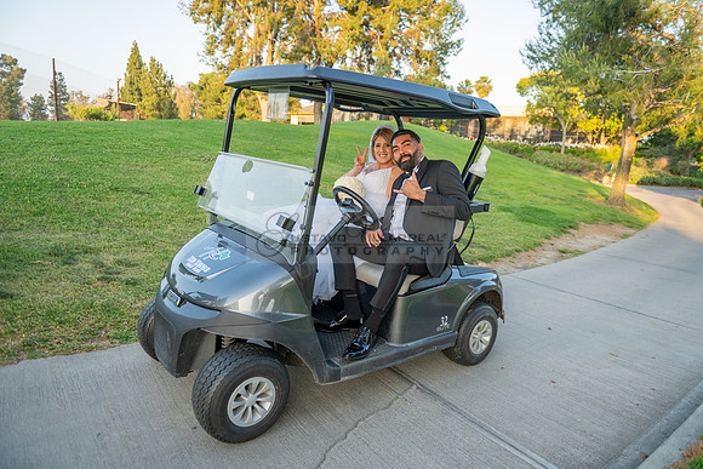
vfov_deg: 53.2
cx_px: 352
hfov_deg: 73.7
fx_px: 469
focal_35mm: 24
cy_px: 234
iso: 200
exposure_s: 1/320
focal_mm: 24
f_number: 3.2
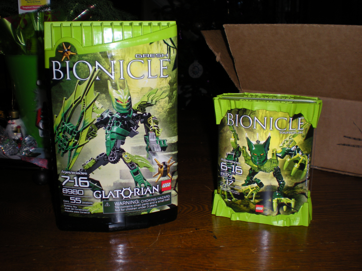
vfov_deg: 37.7
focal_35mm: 38
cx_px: 181
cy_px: 136
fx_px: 397
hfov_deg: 49.0
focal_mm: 6.3
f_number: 3.1
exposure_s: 1/60
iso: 64
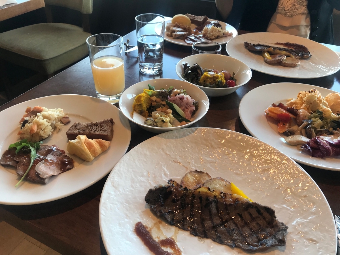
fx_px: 275
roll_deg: +0.2
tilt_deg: -37.0
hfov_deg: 63.4
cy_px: 128
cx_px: 170
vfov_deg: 49.7
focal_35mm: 28
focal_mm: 3.99
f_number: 1.8
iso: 40
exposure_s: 1/120
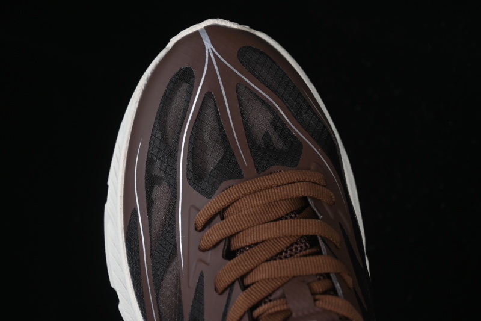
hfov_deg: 27.0
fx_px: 1002
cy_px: 160
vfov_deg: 18.2
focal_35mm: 75
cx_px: 240
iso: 160
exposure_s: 1/50
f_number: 6.3
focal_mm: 50
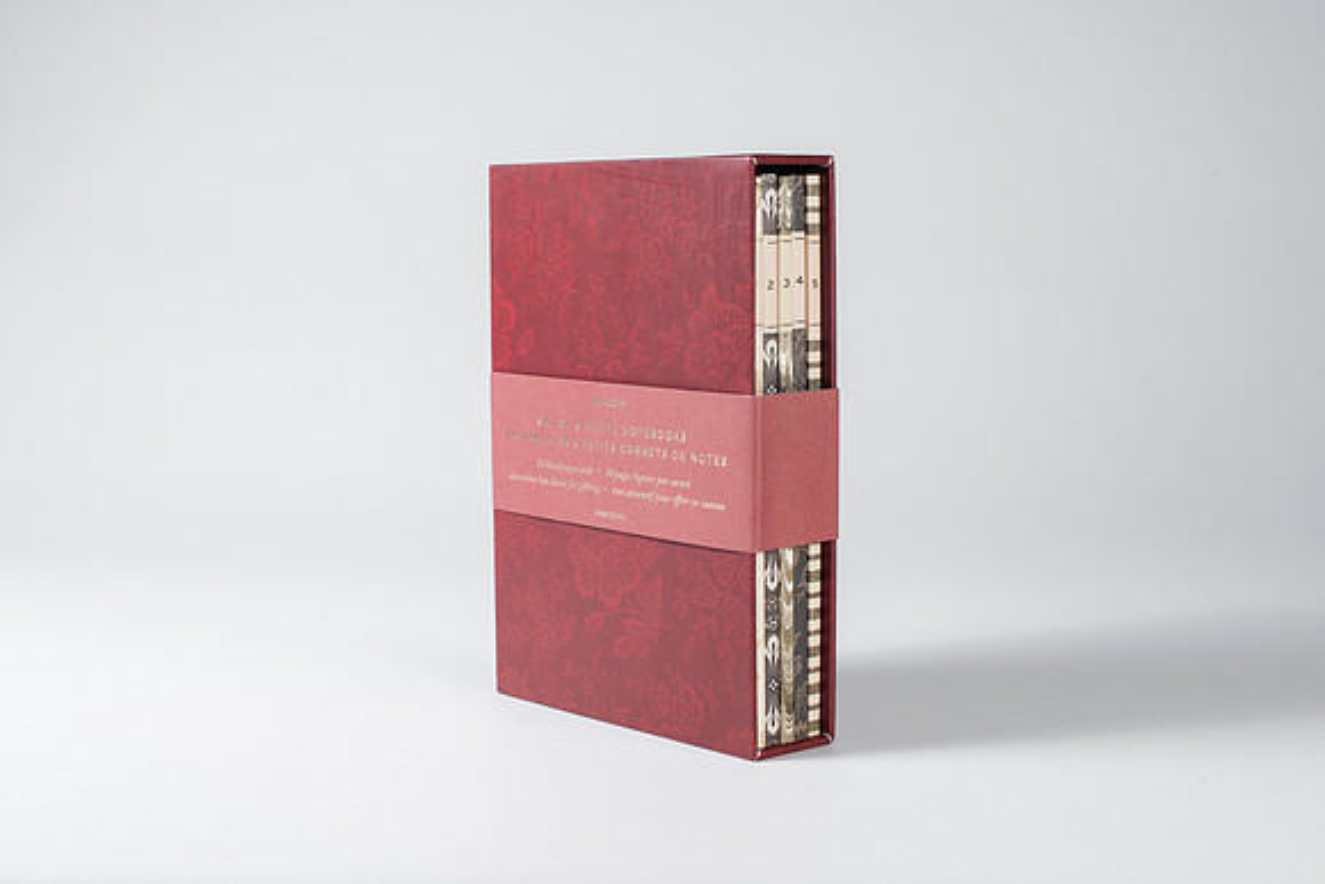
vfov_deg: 26.2
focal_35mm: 52
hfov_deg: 38.5
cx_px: 645
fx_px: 1896
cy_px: 442
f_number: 11
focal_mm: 50
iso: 200
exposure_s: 1/250
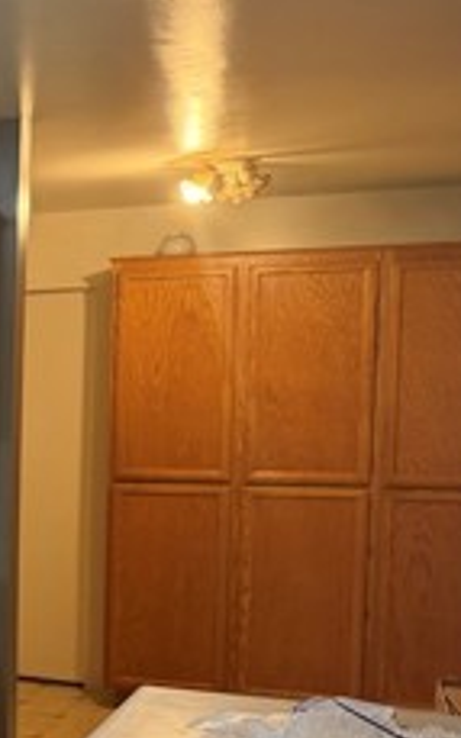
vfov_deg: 28.7
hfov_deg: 15.7
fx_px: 1428
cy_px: 509
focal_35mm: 71
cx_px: -368
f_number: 1.78
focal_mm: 6.76
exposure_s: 1/60
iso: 160
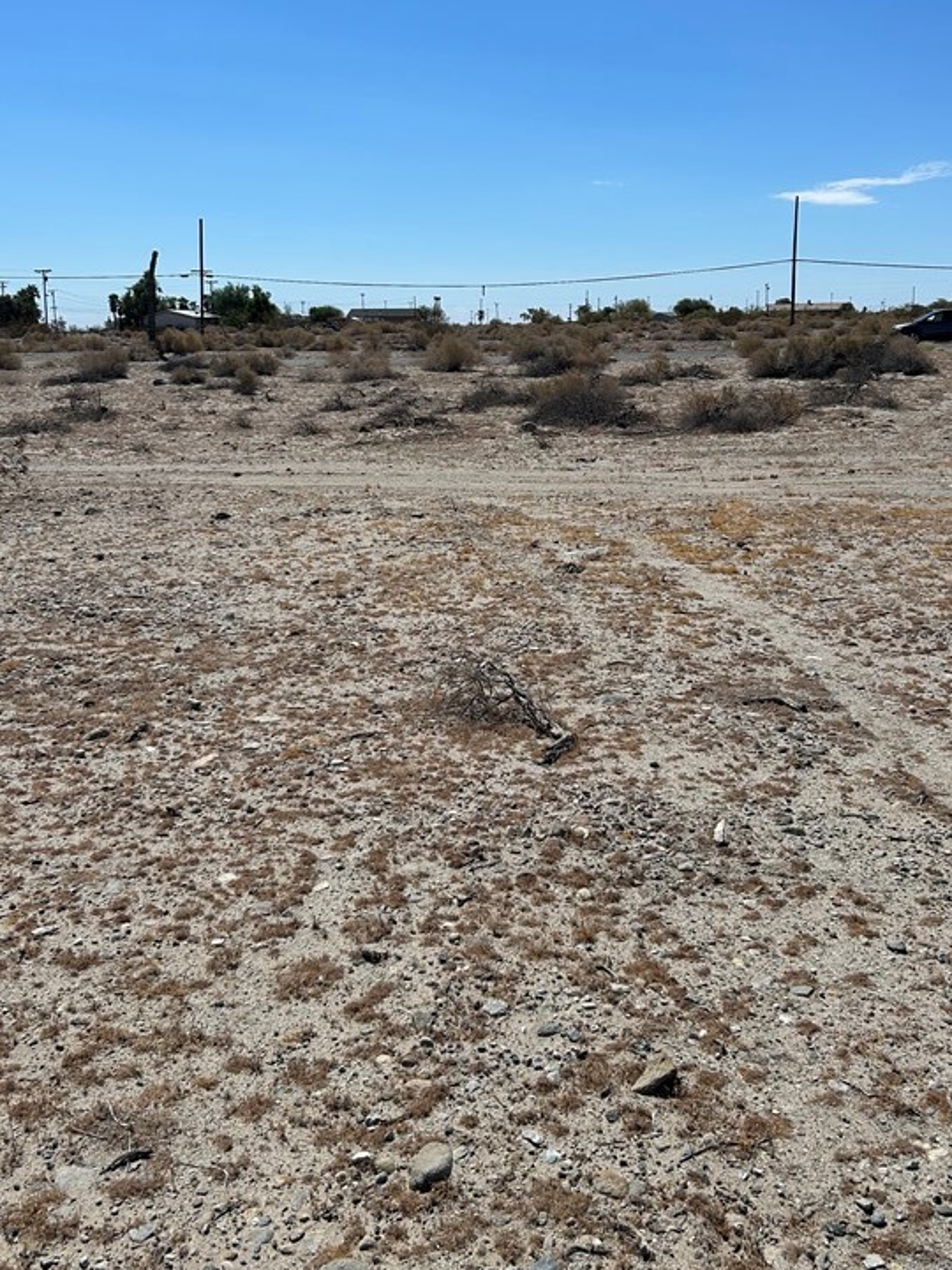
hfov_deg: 38.7
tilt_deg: -9.0
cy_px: 549
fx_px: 1357
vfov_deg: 50.0
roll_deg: -0.2
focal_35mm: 37
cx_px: 476
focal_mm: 5.7
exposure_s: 1/9434
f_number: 1.5
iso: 50
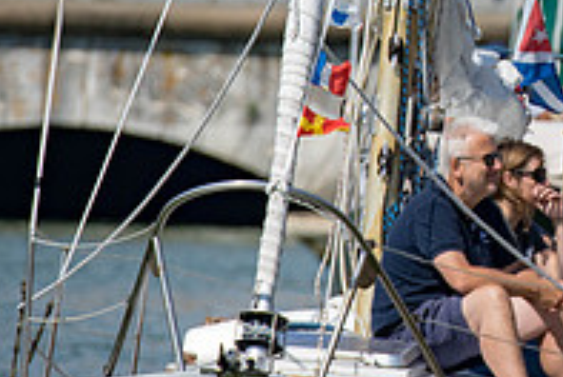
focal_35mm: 1764
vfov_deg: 0.8
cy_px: -16
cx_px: 646
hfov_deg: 1.2
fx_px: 27628
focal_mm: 600
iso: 400
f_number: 11
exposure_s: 1/800
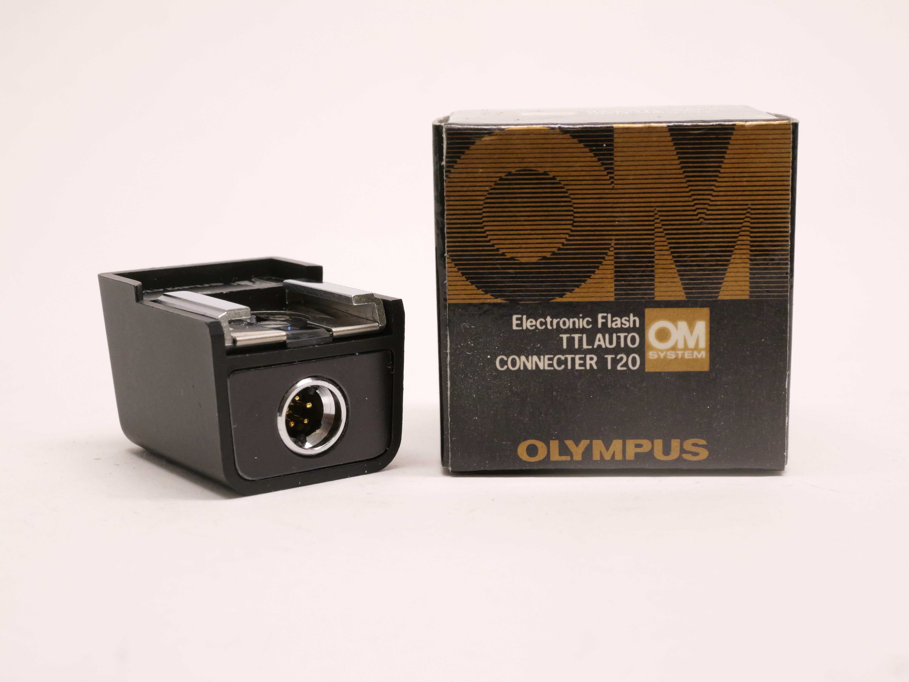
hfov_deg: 32.2
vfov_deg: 24.4
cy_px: 341
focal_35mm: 60
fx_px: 1576
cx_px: 454
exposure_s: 1/80
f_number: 9
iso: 2500
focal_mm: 30
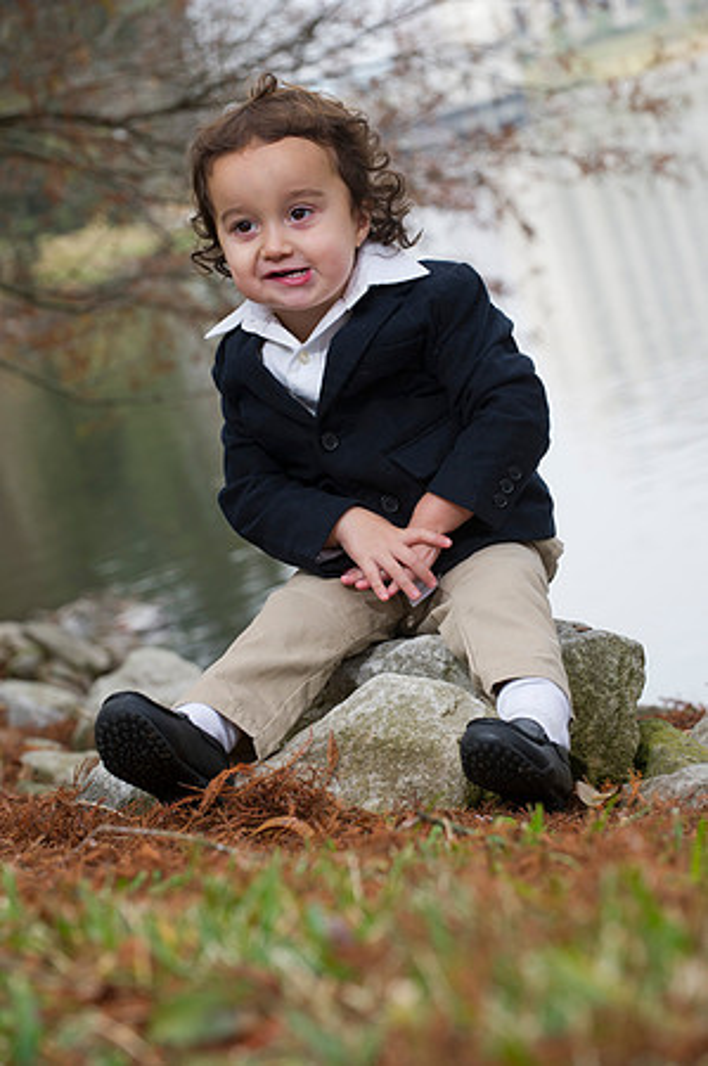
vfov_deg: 17.1
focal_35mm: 120
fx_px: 3548
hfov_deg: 11.4
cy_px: 533
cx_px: 354
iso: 640
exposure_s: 1/250
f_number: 7.1
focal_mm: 120
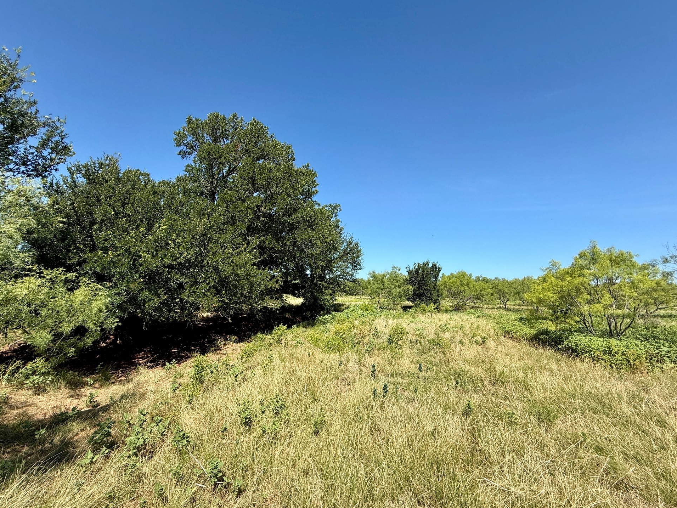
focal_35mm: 15
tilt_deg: +11.5
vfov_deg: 81.7
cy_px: 243
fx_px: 293
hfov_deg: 98.1
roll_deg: -1.0
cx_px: 327
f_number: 2.2
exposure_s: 1/1339
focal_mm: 2.22
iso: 50
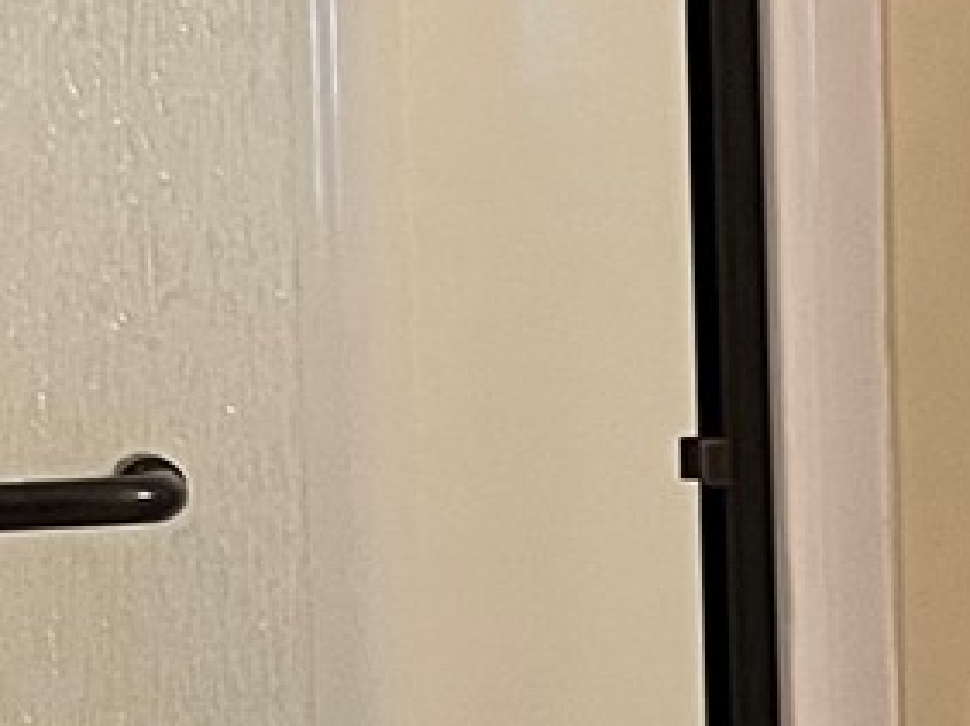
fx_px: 5292
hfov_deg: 9.3
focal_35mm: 189
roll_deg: -0.1
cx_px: 2339
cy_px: 396
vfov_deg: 7.8
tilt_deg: -3.8
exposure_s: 1/60
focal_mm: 5.1
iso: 320
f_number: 1.6
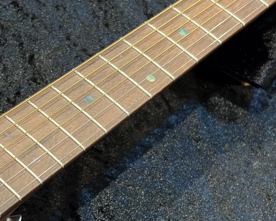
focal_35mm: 99
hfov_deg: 19.2
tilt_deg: -52.4
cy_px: 148
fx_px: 809
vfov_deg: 15.5
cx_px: 60
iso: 125
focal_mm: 5.96
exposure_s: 1/40
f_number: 1.6
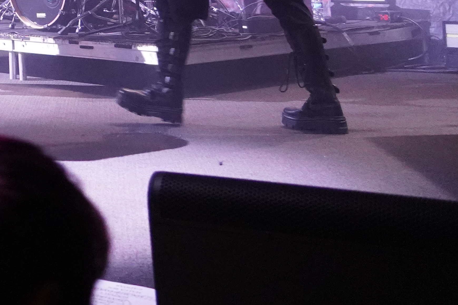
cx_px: -286
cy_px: -209
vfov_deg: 14.8
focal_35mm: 83
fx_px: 1056
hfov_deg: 20.0
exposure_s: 1/160
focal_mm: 24
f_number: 4
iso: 10000
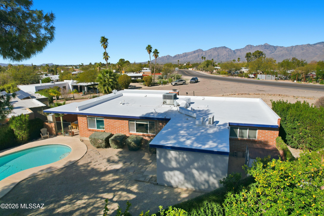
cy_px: 108
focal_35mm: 22
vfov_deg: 57.2
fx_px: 198
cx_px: 162
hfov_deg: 78.6
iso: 100
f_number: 2.8
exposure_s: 1/4000
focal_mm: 8.4
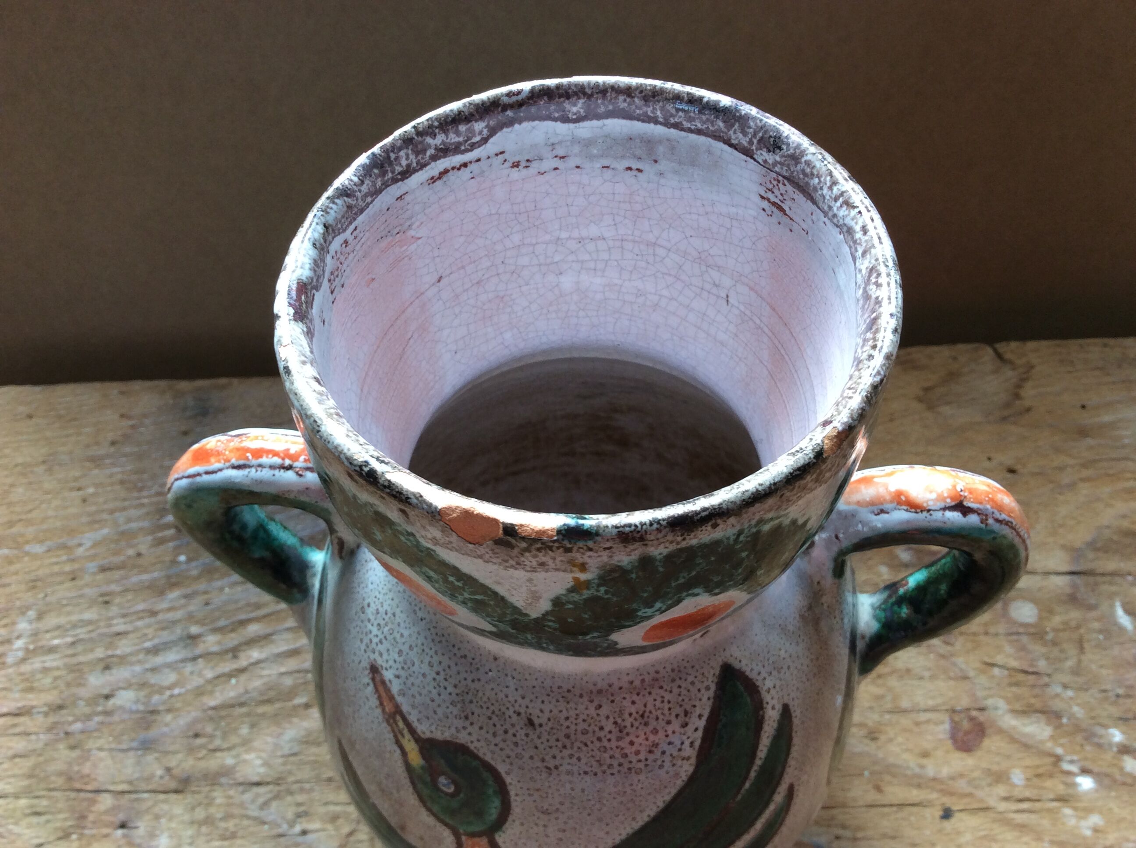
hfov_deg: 56.9
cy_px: 424
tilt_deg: -57.0
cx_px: 568
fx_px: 1049
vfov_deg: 44.1
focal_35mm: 32
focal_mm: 3.3
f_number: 2.4
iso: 50
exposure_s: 1/25
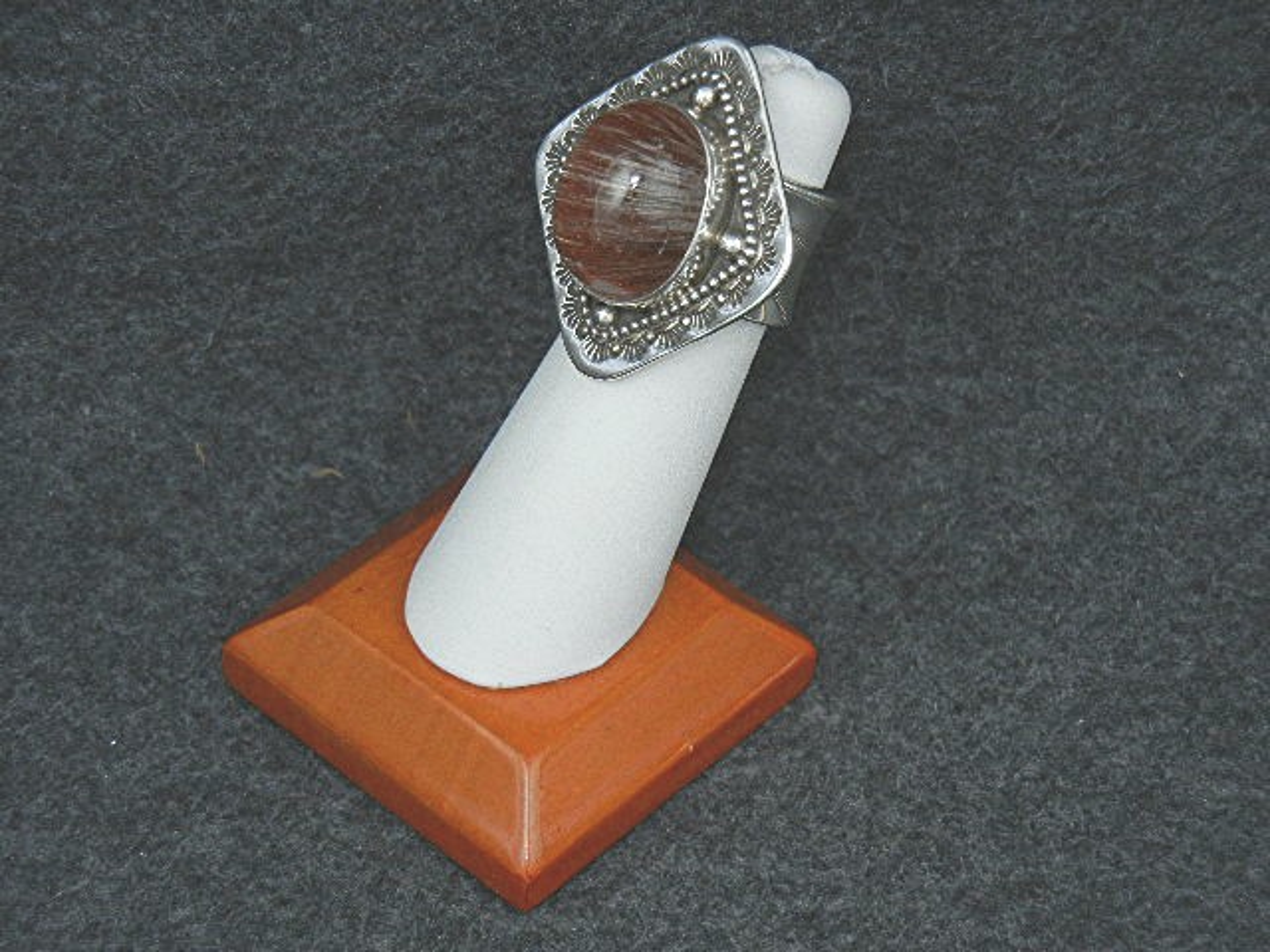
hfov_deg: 19.3
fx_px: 3742
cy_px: 476
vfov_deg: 14.5
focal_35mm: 102
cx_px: 635
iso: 447
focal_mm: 18.3
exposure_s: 1/30
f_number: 4.5
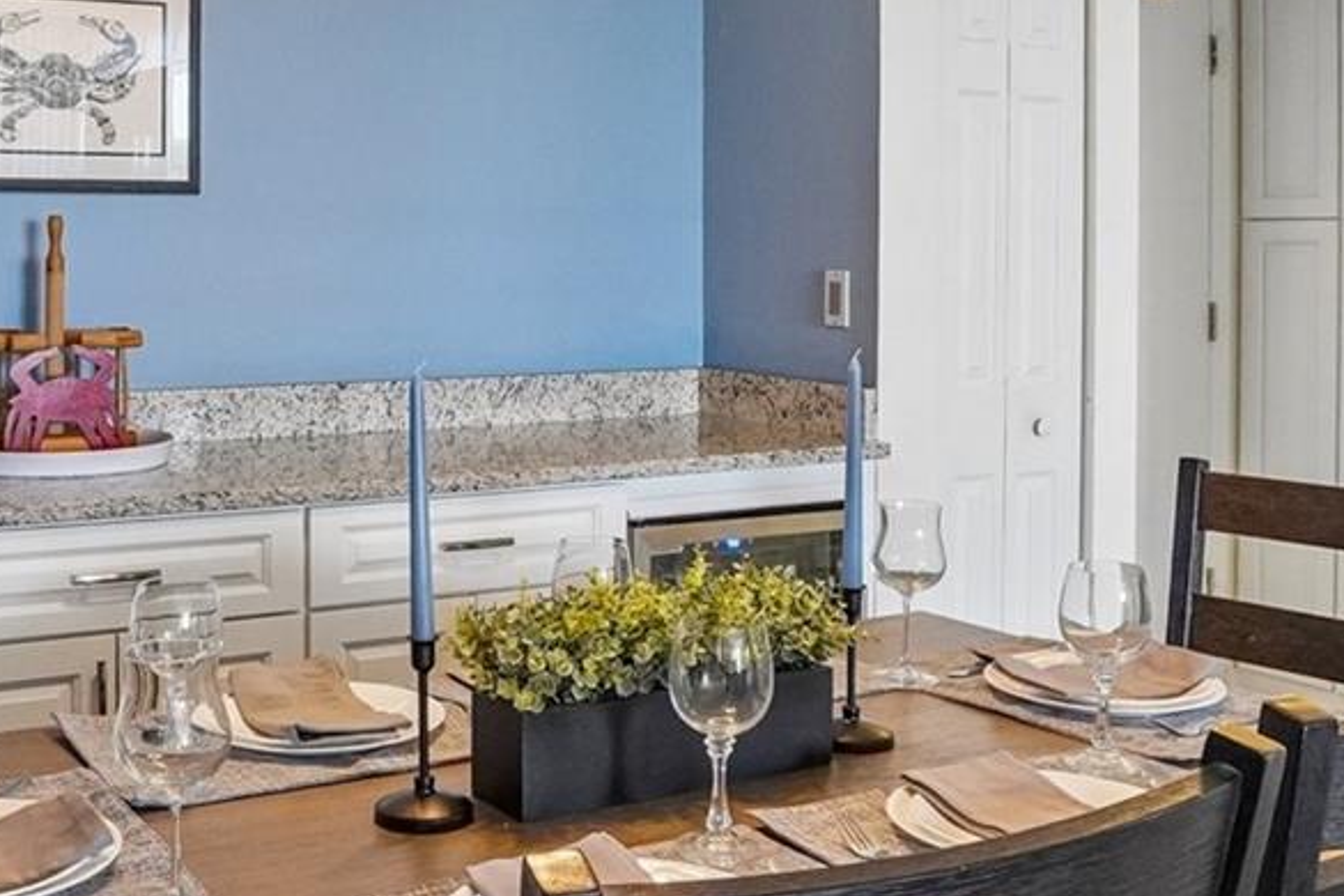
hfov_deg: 47.1
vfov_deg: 32.3
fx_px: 1531
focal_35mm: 41
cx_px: 535
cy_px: 283
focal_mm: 10
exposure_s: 1/30
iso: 1250
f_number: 8
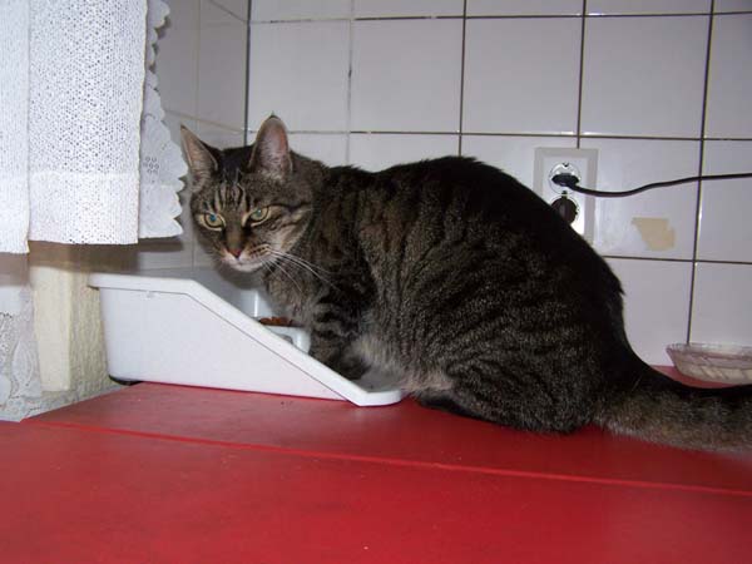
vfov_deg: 37.7
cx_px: 376
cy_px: 282
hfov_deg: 49.0
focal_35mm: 38
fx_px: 826
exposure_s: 1/60
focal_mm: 6.3
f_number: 2.8
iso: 160
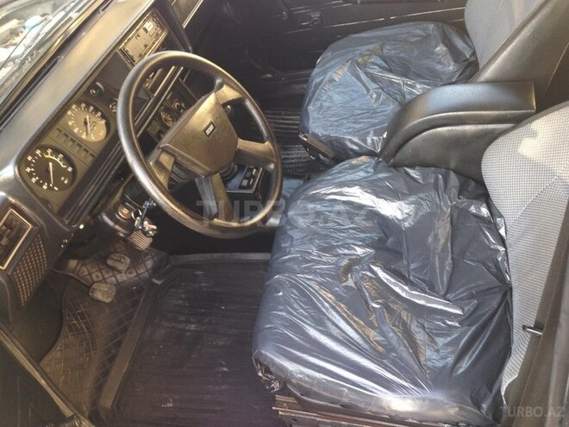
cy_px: 214
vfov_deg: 42.9
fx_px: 542
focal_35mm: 33
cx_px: 284
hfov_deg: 55.4
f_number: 2.4
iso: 50
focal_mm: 4.12
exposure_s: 1/30
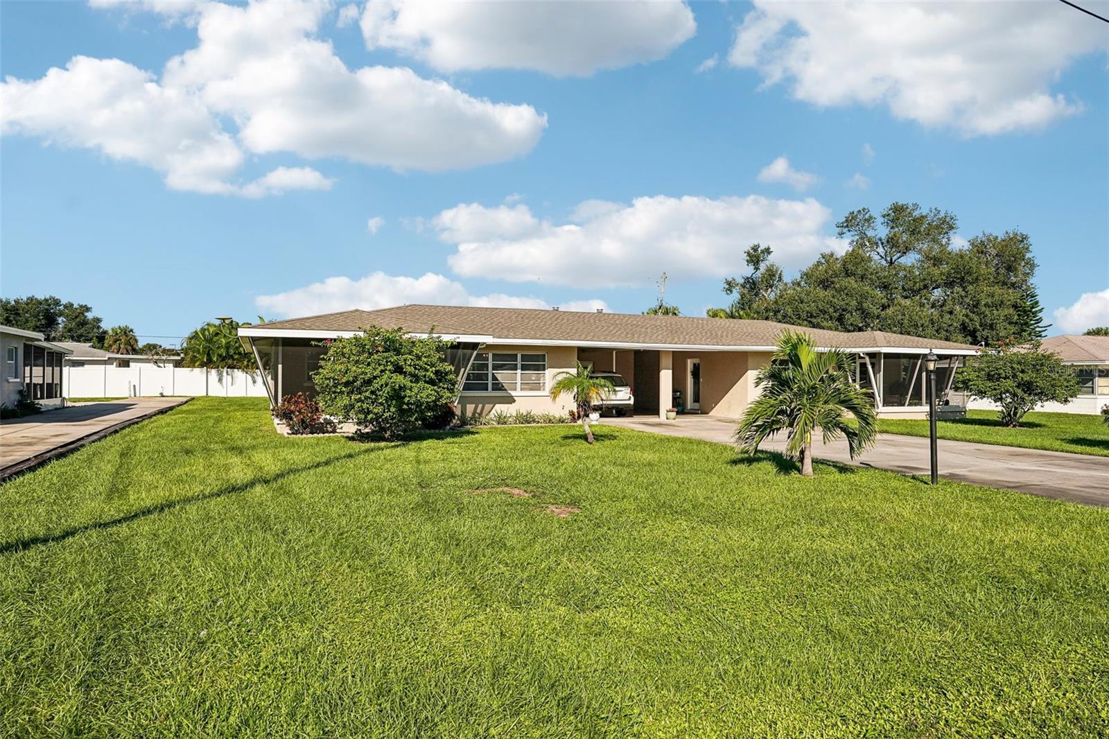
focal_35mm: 23
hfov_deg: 76.1
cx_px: 554
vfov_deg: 55.1
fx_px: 708
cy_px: 370
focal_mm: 23
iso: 400
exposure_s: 1/2000
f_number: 8
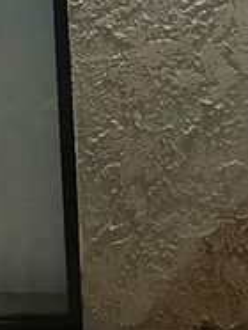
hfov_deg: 11.8
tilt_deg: -6.6
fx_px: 1048
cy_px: -212
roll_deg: +0.8
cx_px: 531
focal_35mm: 110
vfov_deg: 15.9
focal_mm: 6.86
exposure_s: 1/40
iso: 640
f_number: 1.78
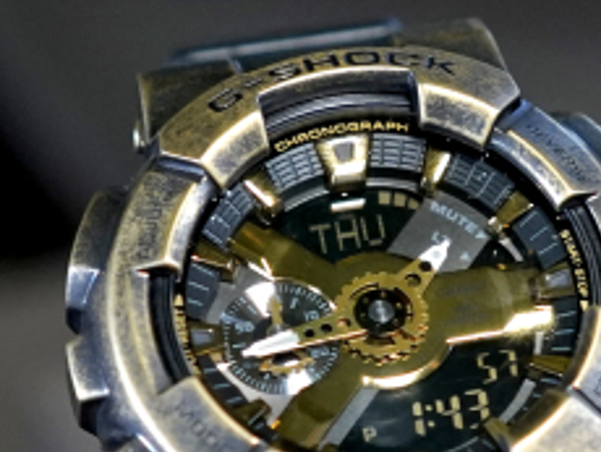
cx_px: 719
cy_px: 393
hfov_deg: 7.2
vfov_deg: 5.4
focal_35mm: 274
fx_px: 4762
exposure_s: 1/100
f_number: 3.5
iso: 2000
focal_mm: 55
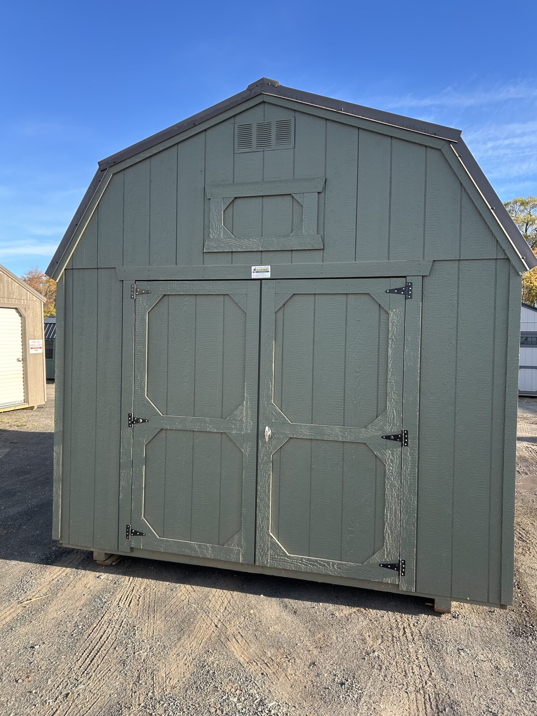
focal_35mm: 27
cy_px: 354
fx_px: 558
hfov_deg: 51.4
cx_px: 269
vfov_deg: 65.3
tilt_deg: +1.2
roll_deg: -0.5
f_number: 1.5
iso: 50
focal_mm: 5.7
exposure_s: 1/957
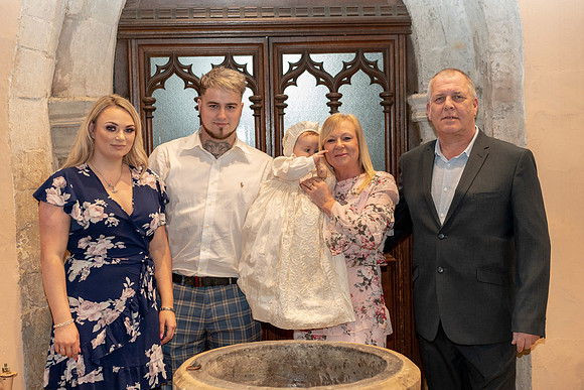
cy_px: 195
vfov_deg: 24.6
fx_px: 892
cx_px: 292
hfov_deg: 36.2
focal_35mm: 55
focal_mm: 55
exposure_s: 1/160
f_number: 4
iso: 3200
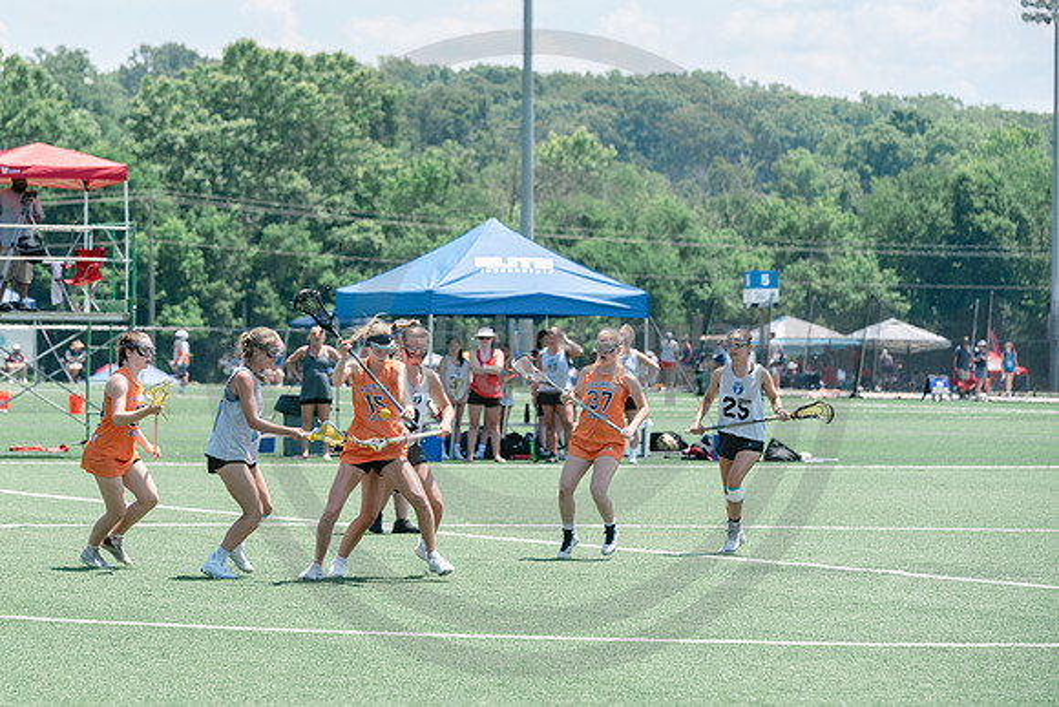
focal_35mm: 198
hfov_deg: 10.4
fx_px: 5838
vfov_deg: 6.9
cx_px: 428
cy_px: 282
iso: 400
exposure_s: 1/2000
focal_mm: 165
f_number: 5.6
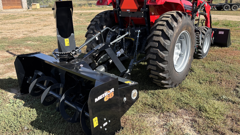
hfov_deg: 66.1
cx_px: 119
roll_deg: +1.8
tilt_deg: -15.4
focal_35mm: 29
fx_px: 185
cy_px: 52
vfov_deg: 40.0
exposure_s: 1/1517
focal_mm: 5.96
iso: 50
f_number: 1.6
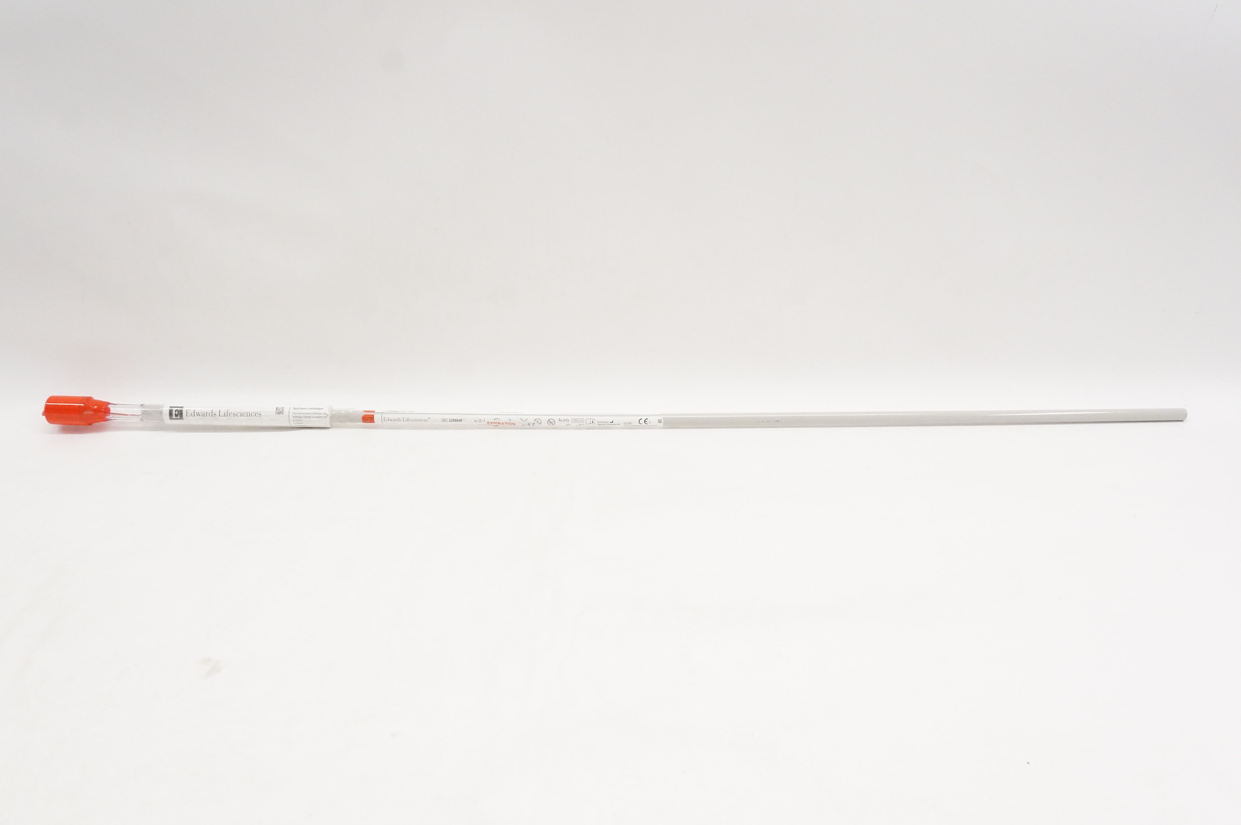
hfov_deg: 59.5
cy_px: 412
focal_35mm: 32
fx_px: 1085
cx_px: 620
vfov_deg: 41.6
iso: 3200
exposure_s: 1/320
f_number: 8
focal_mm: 21
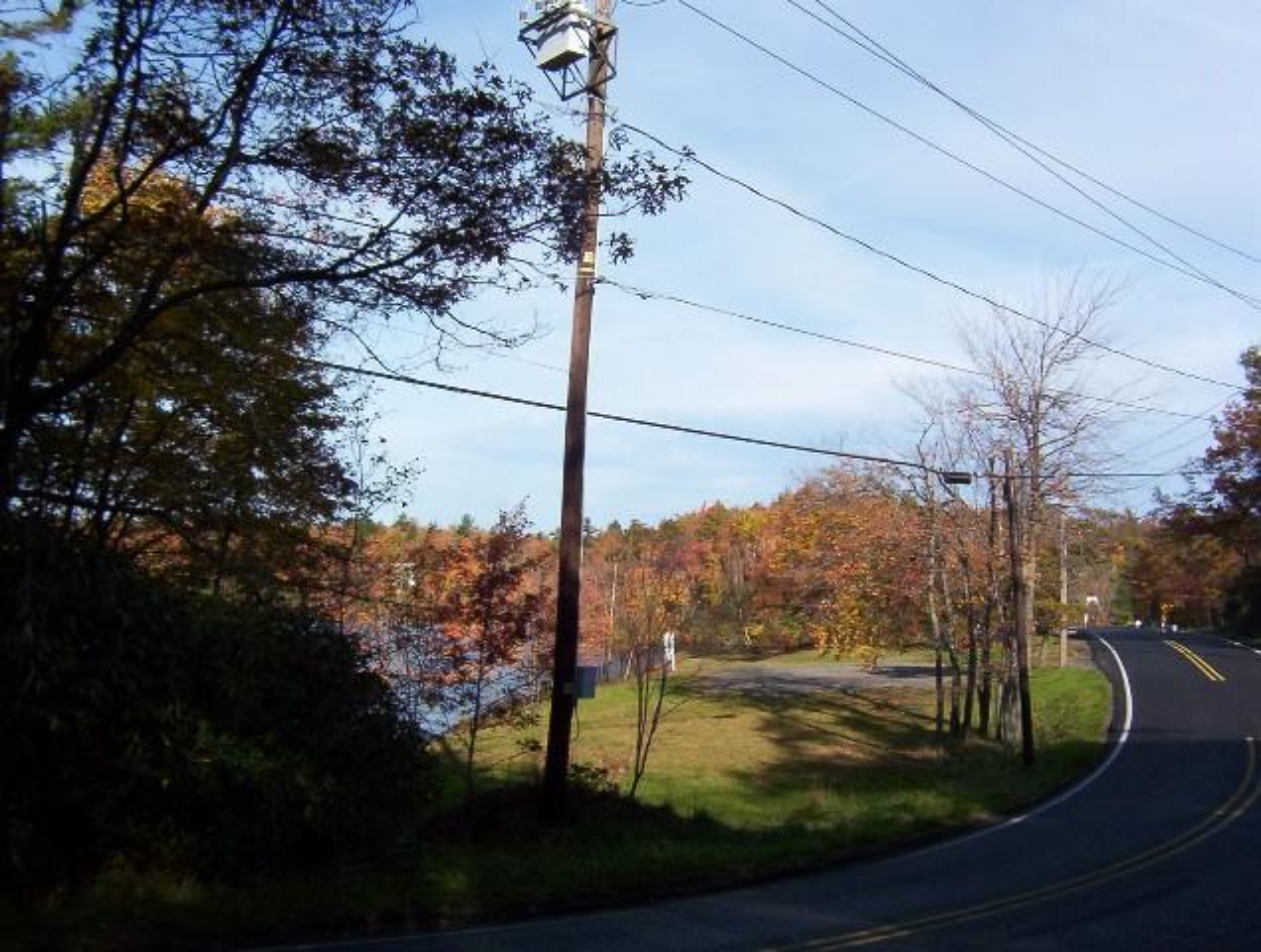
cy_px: 476
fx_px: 1314
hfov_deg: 51.3
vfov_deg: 39.8
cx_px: 630
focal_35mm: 36
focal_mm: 5.54
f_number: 5.24
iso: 100
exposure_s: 1/527
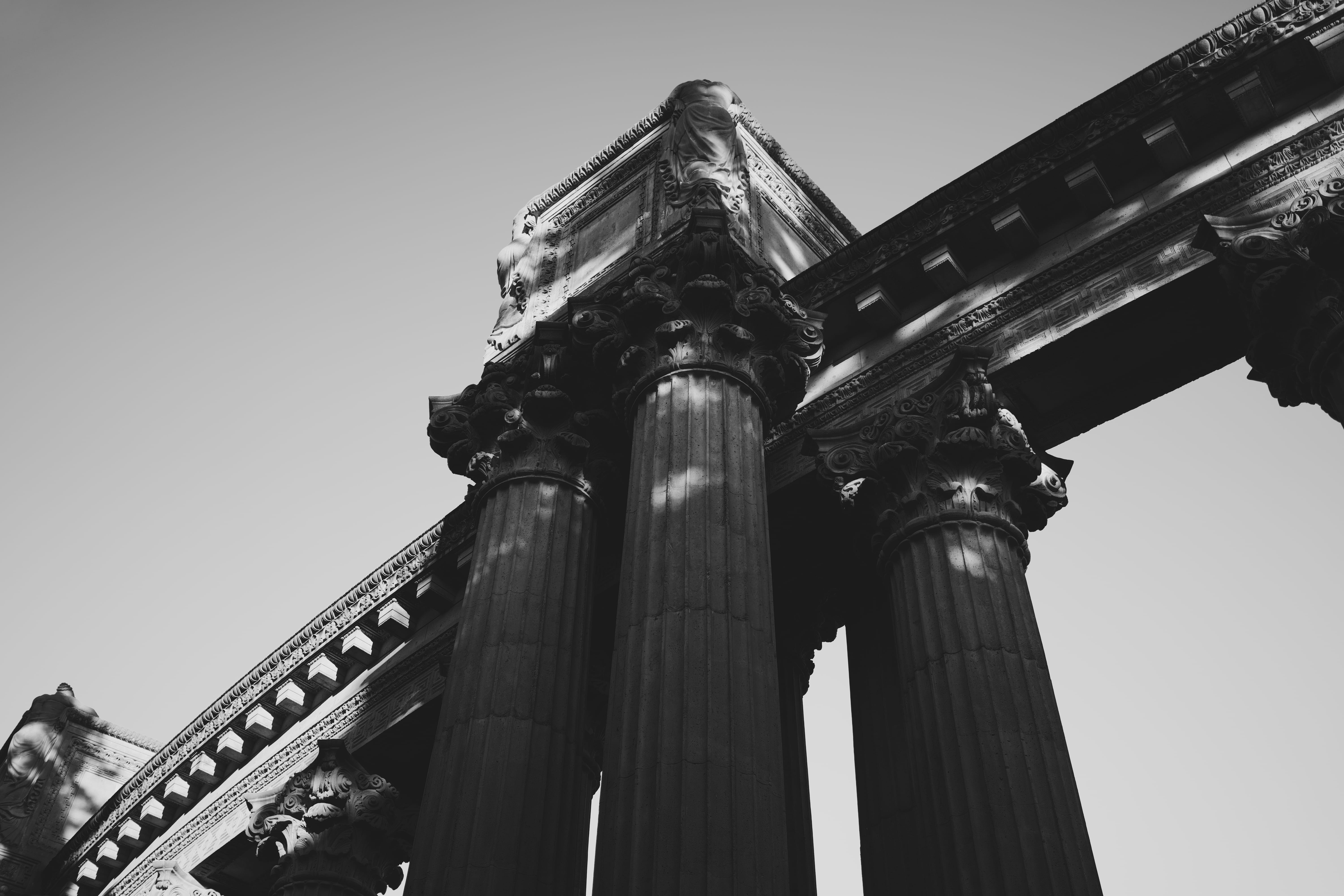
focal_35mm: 35
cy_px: 448
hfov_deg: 54.4
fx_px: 1307
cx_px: 672
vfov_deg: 37.9
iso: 50
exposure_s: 1/60
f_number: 2.8
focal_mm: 35
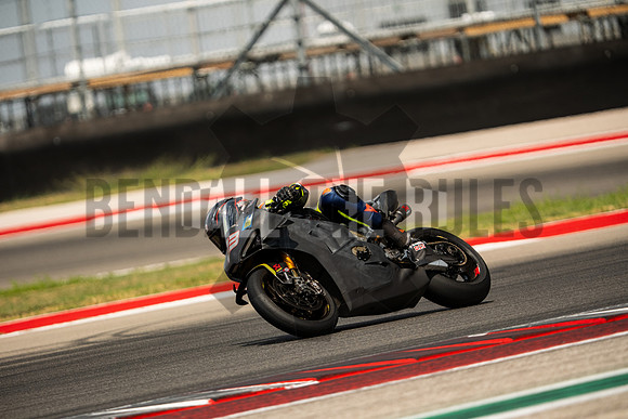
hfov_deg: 4.9
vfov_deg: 3.3
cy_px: 210
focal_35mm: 420
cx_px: 314
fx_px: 7328
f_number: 2.8
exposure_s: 1/2500
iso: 200
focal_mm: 280
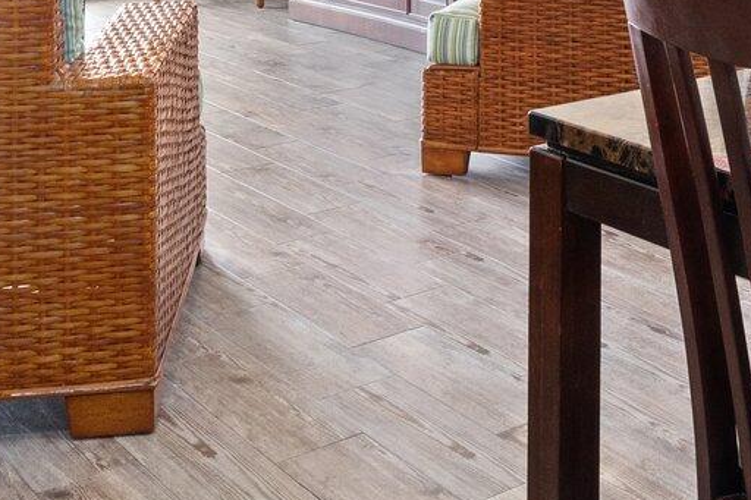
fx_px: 1376
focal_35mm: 66
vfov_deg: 18.2
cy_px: -262
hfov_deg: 30.0
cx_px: 571
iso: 800
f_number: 8
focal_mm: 11
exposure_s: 1/6
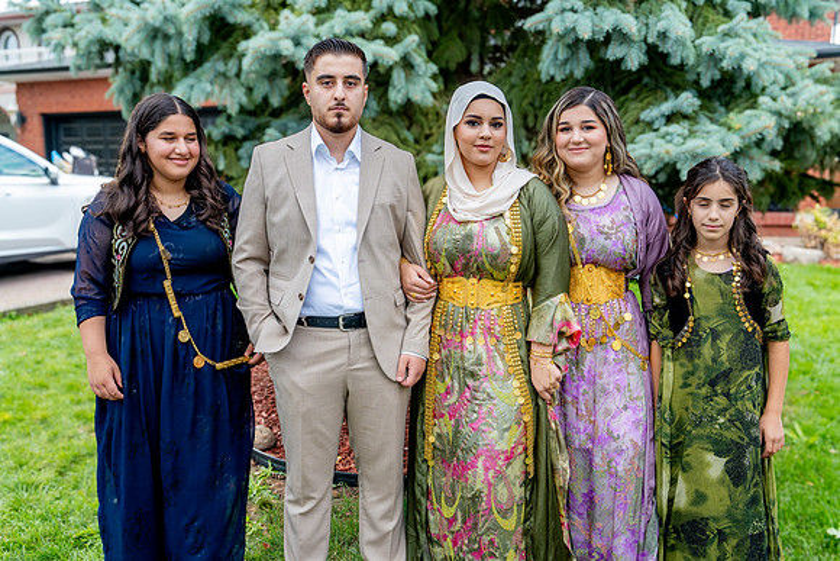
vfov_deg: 40.0
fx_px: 770
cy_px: 280
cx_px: 420
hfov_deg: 57.2
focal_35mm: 33
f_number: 7.1
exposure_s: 1/200
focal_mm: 33
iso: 320
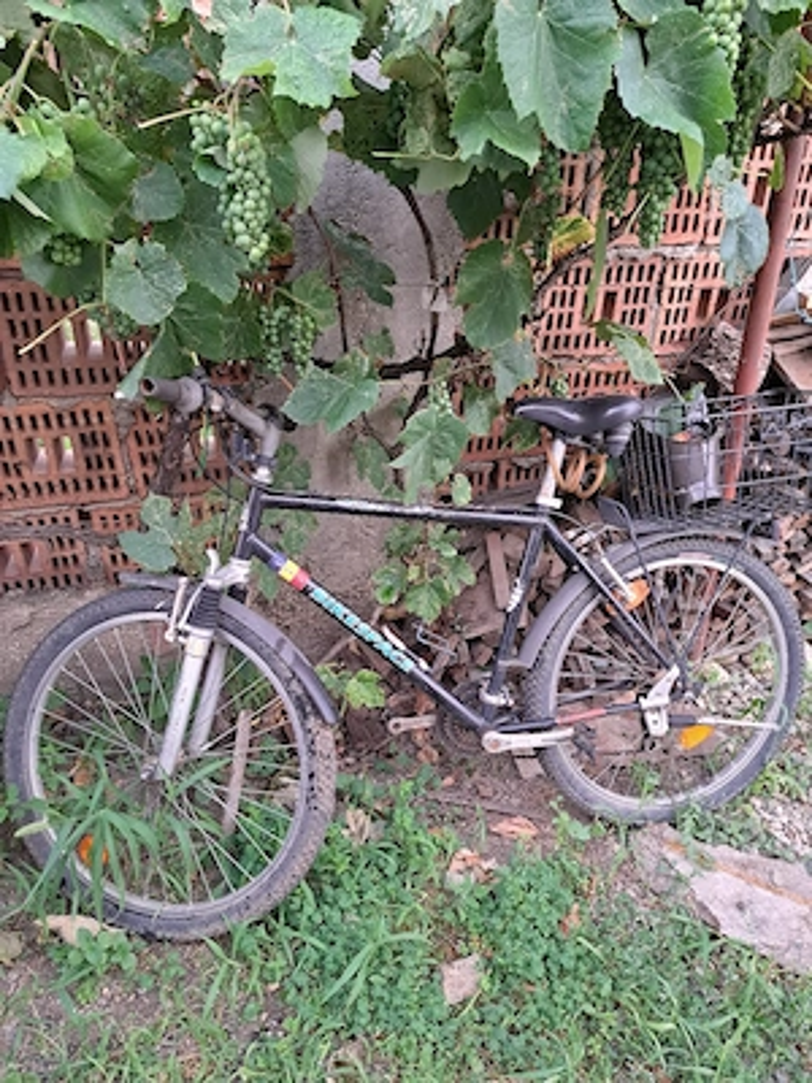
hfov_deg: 56.8
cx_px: 406
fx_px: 751
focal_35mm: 24
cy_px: 542
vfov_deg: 71.6
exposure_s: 1/50
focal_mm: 5.23
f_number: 1.8
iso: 100
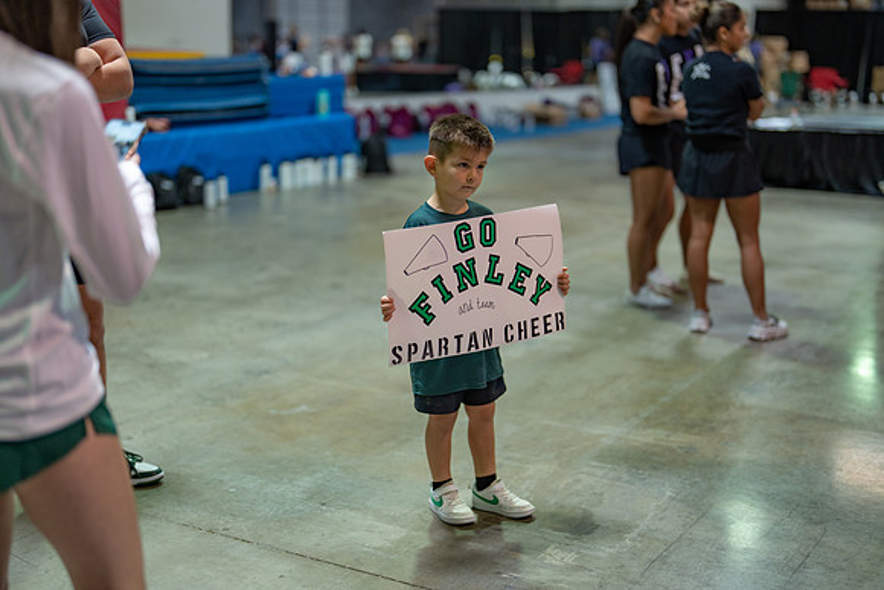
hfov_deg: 39.6
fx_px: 1228
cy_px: 295
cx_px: 442
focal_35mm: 50
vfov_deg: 27.0
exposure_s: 1/320
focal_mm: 50
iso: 500
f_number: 1.2
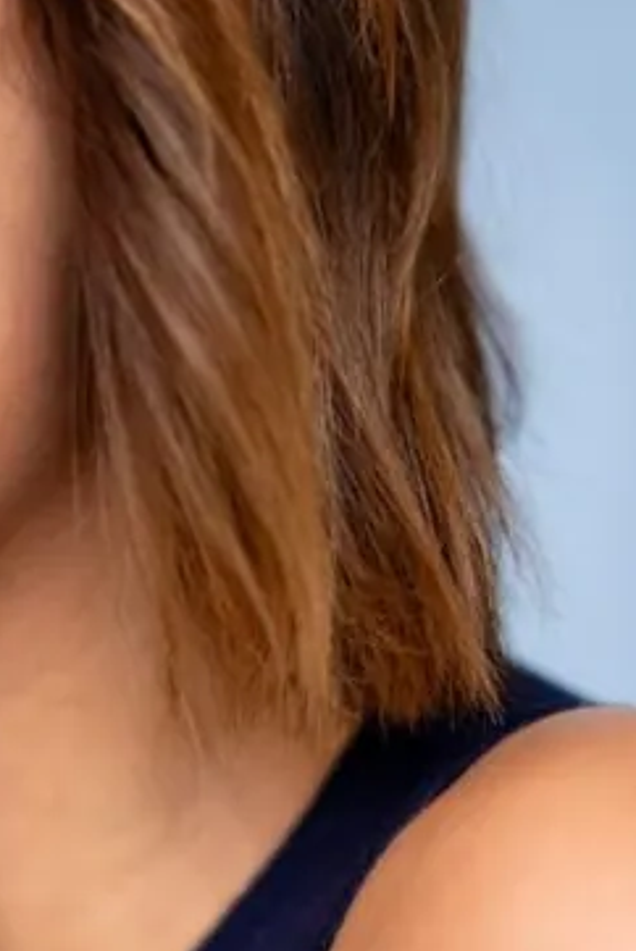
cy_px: 607
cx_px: -223
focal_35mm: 149
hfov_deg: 9.1
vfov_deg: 13.8
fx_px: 3941
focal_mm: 50
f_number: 1.4
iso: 400
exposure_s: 1/640
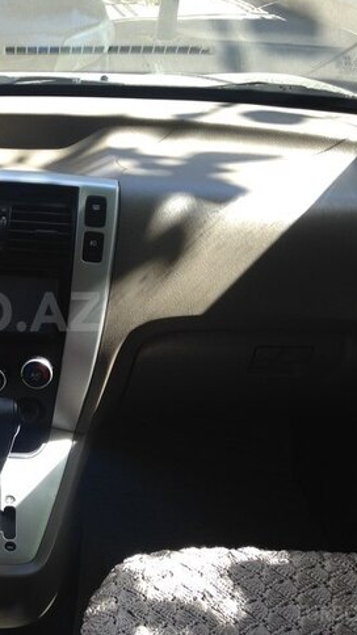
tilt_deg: -27.7
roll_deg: +0.7
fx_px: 825
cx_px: -34
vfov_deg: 42.1
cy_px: 312
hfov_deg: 23.0
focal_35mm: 49
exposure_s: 1/134
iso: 50
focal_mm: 4.12
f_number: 2.4
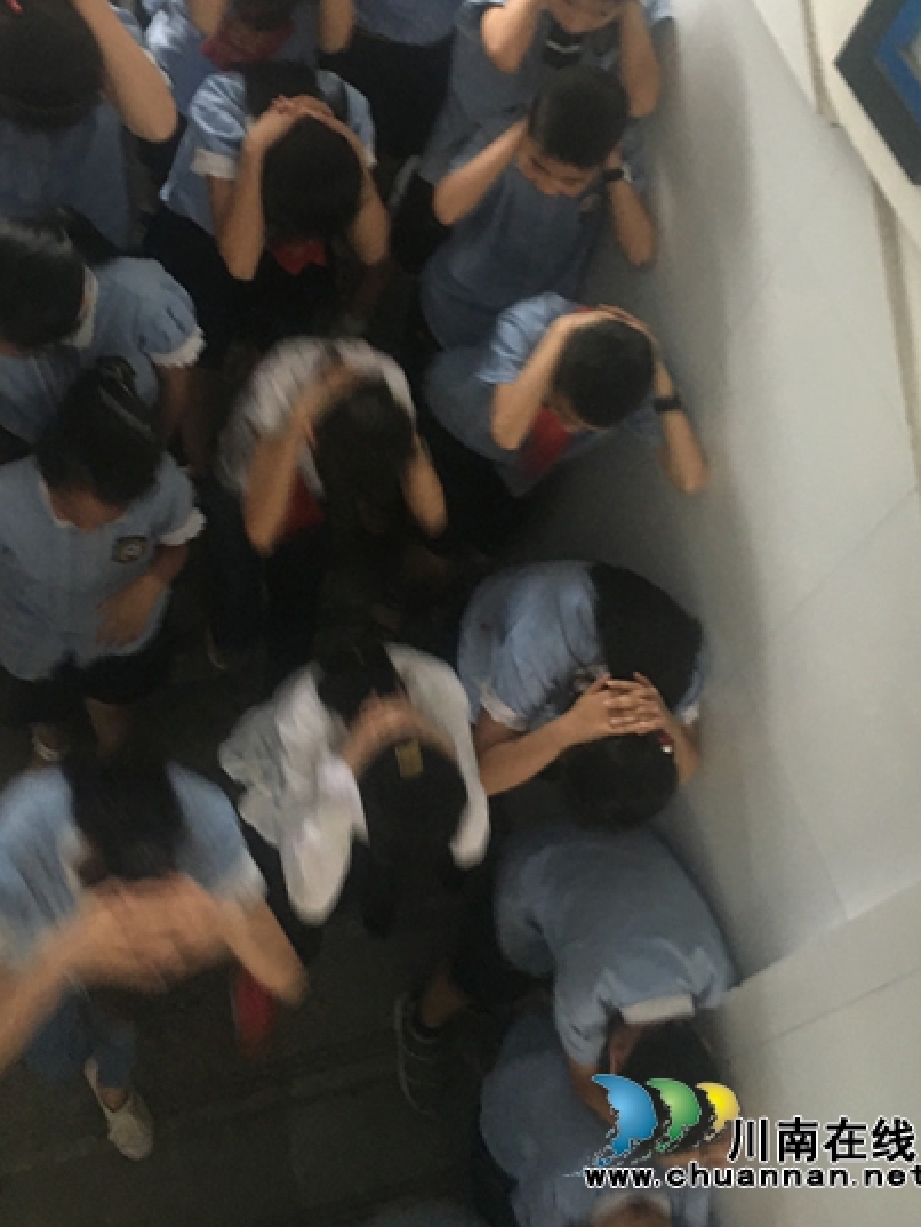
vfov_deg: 51.0
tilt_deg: -51.9
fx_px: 1277
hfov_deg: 39.7
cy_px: 487
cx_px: 443
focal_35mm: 36
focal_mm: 4.15
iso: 400
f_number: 2.2
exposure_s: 1/17
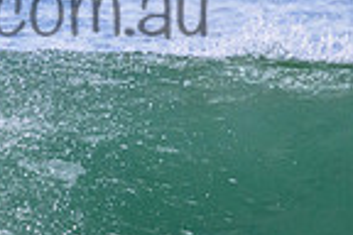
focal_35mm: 3231
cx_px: -51
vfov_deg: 0.4
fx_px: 31679
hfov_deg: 0.6
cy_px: -21
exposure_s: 1/2000
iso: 3200
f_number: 11
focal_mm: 800
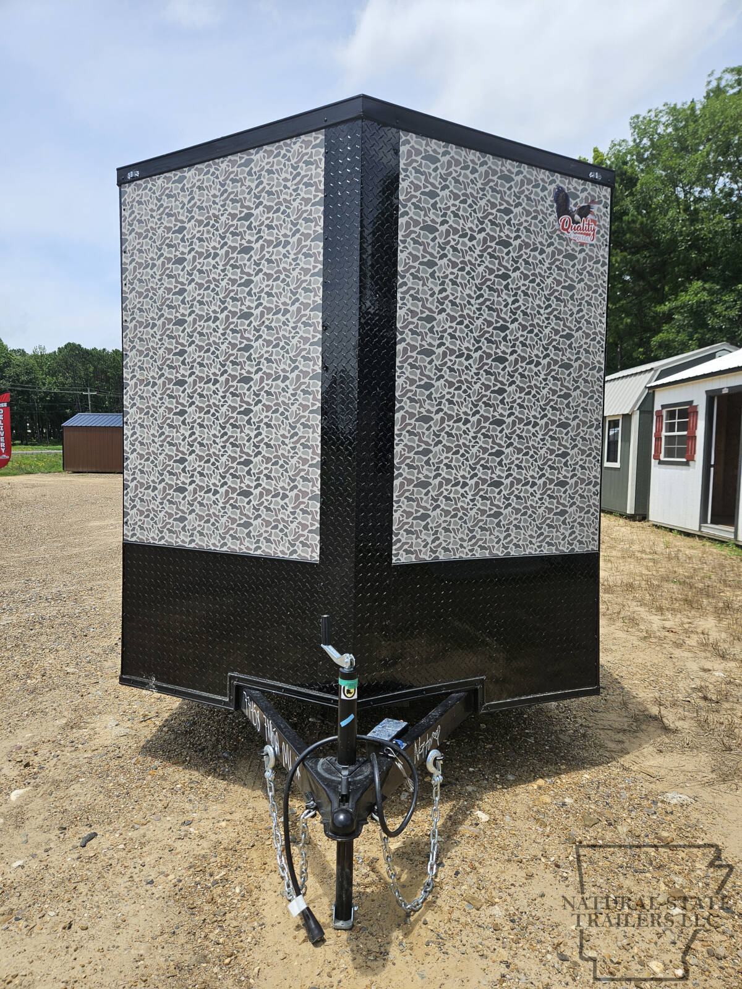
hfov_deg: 58.9
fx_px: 657
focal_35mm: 23
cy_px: 494
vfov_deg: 73.9
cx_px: 371
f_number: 1.8
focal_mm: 5.4
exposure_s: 1/1904
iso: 25
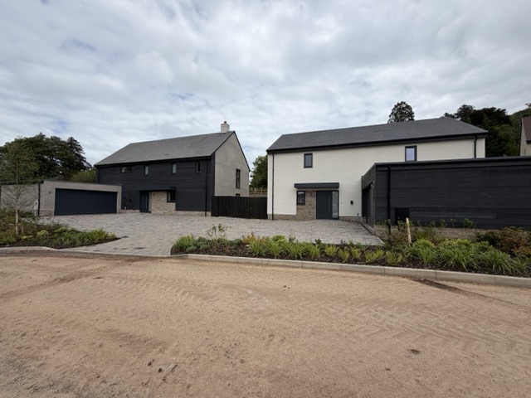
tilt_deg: +1.7
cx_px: 266
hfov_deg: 102.1
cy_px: 199
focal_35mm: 14
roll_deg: -1.1
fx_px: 215
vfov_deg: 85.7
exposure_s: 1/1125
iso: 20
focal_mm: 2.22
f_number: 2.2
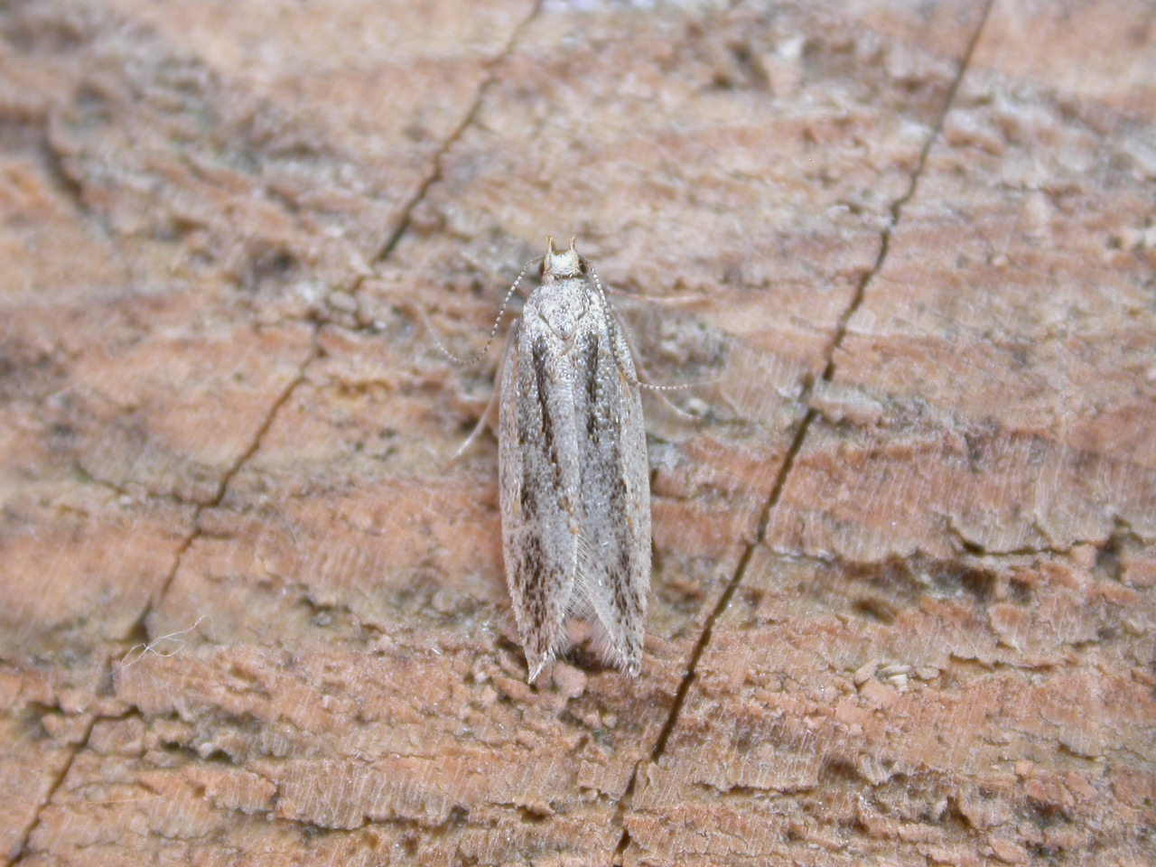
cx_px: 578
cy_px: 434
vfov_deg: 16.1
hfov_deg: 21.3
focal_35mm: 92
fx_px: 3072
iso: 100
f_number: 3.8
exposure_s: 1/55.2
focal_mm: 19.1
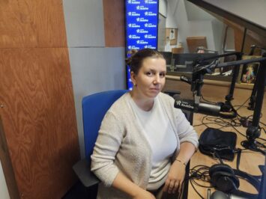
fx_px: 177
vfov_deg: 58.9
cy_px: 100
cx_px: 133
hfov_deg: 73.9
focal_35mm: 23
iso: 640
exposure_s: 1/100
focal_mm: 5.4
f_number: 1.8
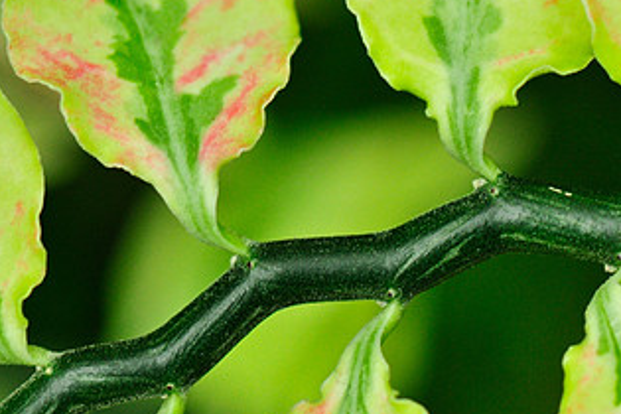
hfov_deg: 7.1
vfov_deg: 4.7
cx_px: 345
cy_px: 224
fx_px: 5001
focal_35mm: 290
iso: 640
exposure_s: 1/80
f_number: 4.5
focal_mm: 105
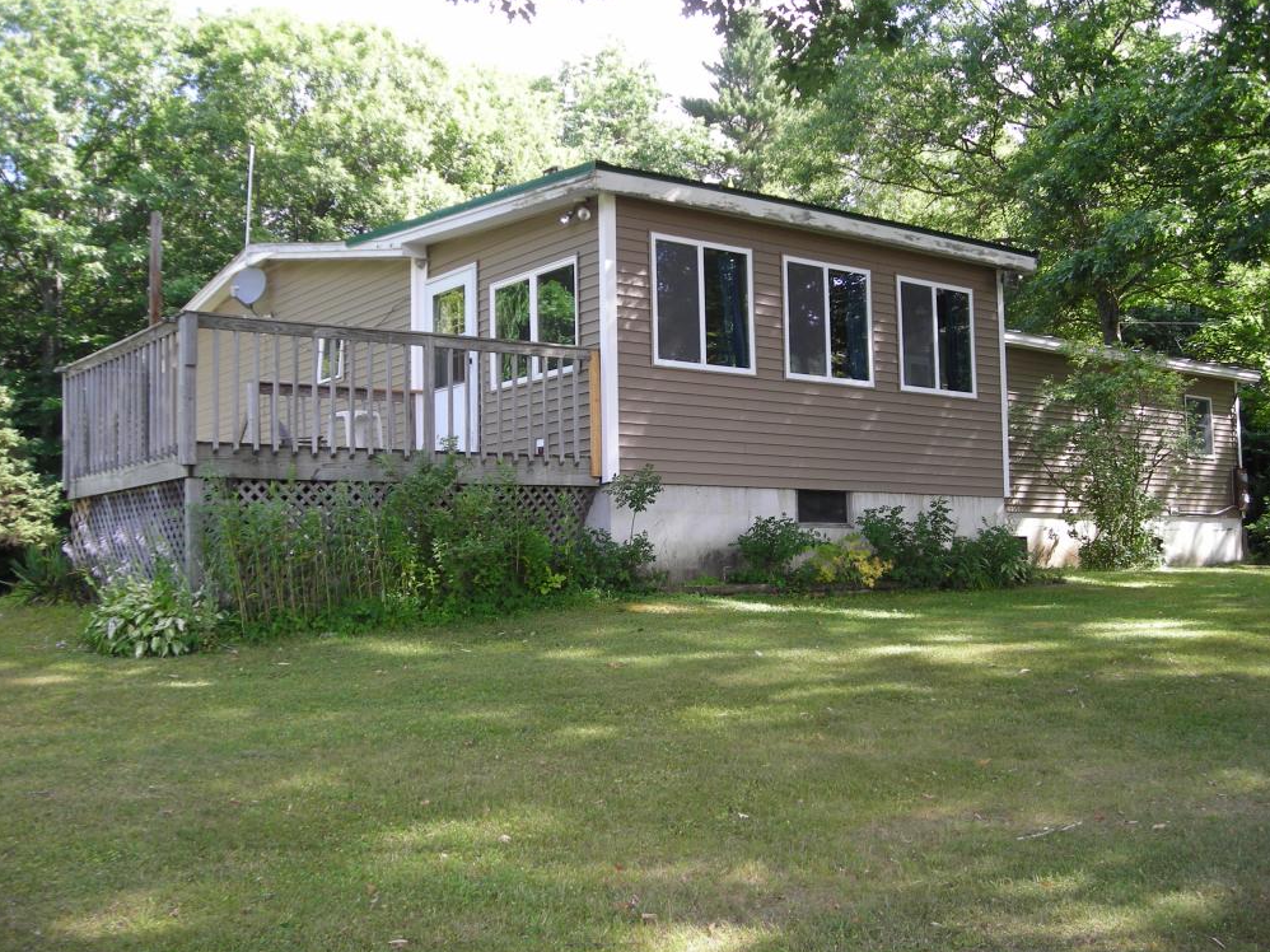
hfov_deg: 47.9
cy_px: 475
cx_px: 646
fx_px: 1430
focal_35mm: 39
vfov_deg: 36.8
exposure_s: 1/114
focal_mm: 6.3
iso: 70
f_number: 3.2
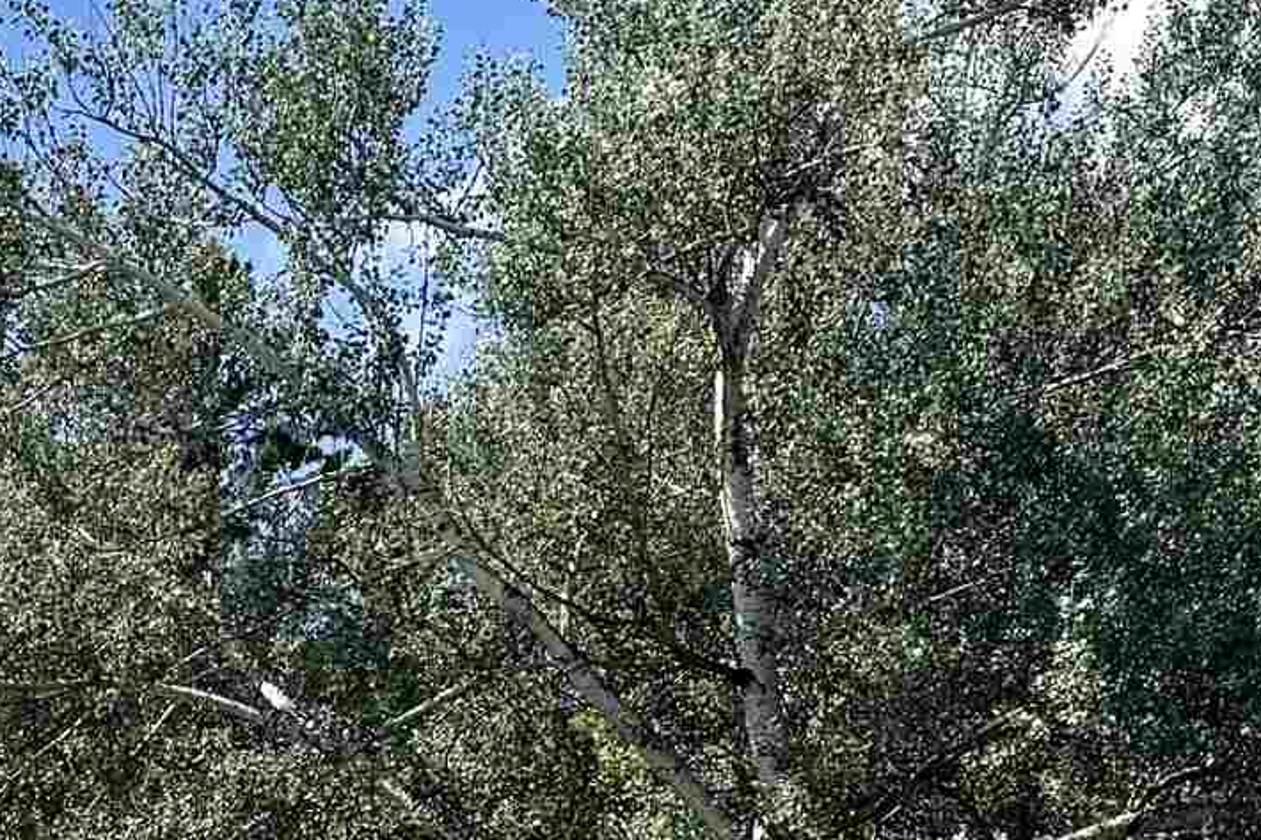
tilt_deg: -2.4
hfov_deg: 17.5
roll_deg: -0.2
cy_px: 1891
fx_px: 3782
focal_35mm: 108
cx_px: -490
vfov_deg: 11.0
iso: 80
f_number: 1.78
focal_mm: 6.76
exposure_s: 1/3759
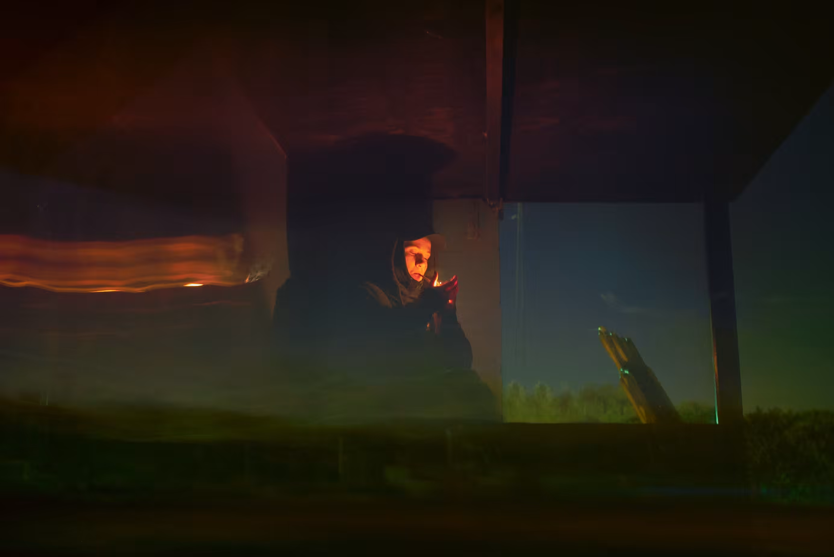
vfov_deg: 34.2
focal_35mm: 39
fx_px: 904
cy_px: 278
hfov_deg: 49.5
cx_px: 417
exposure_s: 3.2
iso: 500
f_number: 4
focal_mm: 26
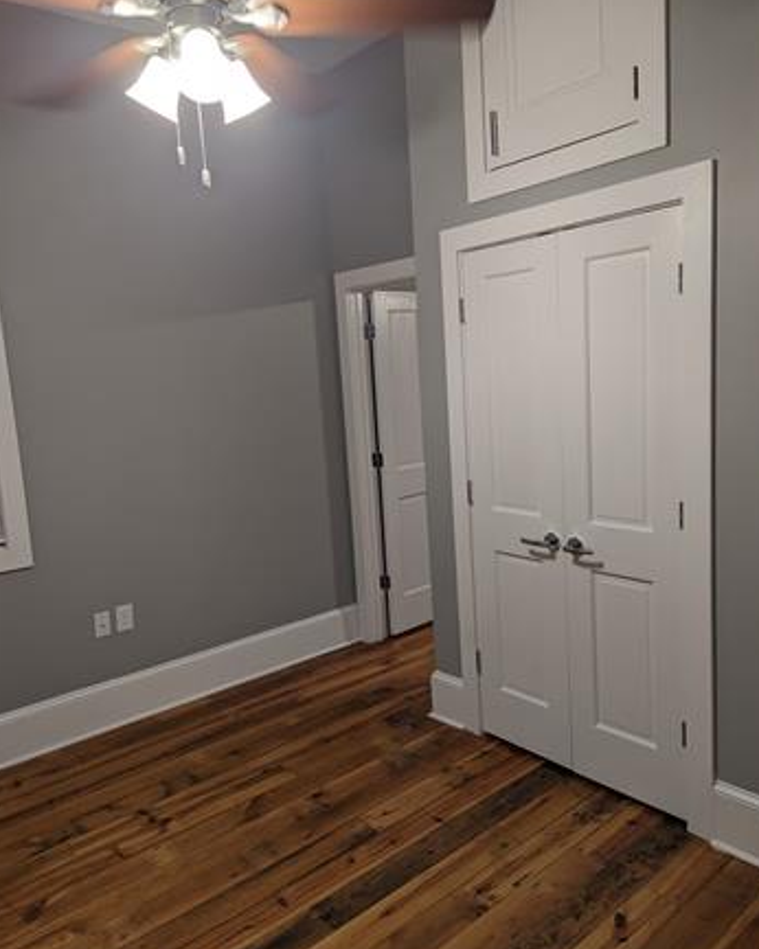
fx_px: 731
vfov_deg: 66.1
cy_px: 480
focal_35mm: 26
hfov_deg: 54.9
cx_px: 378
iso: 173
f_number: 1.85
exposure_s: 1/60
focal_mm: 6.81
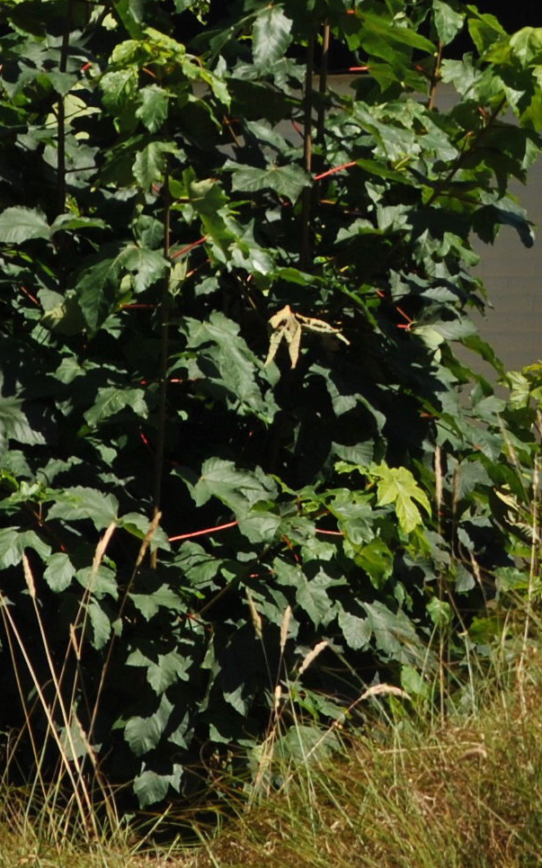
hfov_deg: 3.0
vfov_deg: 4.9
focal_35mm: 430
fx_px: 10164
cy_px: -166
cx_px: 859
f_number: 5.6
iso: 110
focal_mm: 70
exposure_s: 1/500
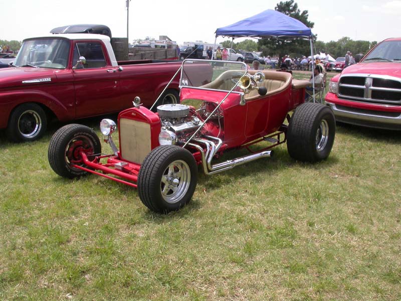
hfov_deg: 49.0
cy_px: 150
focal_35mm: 38
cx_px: 200
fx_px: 440
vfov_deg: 37.7
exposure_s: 1/233
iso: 100
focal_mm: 7.85
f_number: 6.7
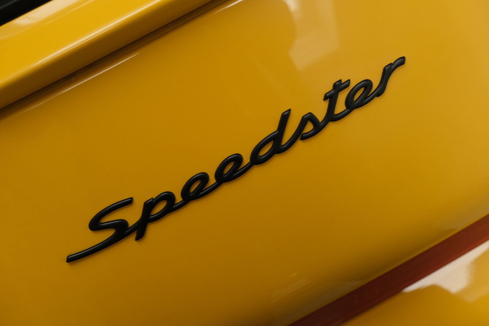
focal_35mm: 51
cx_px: 244
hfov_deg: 38.9
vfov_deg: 26.5
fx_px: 693
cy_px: 163
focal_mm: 34.3
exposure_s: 1/160
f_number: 3.6
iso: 1000
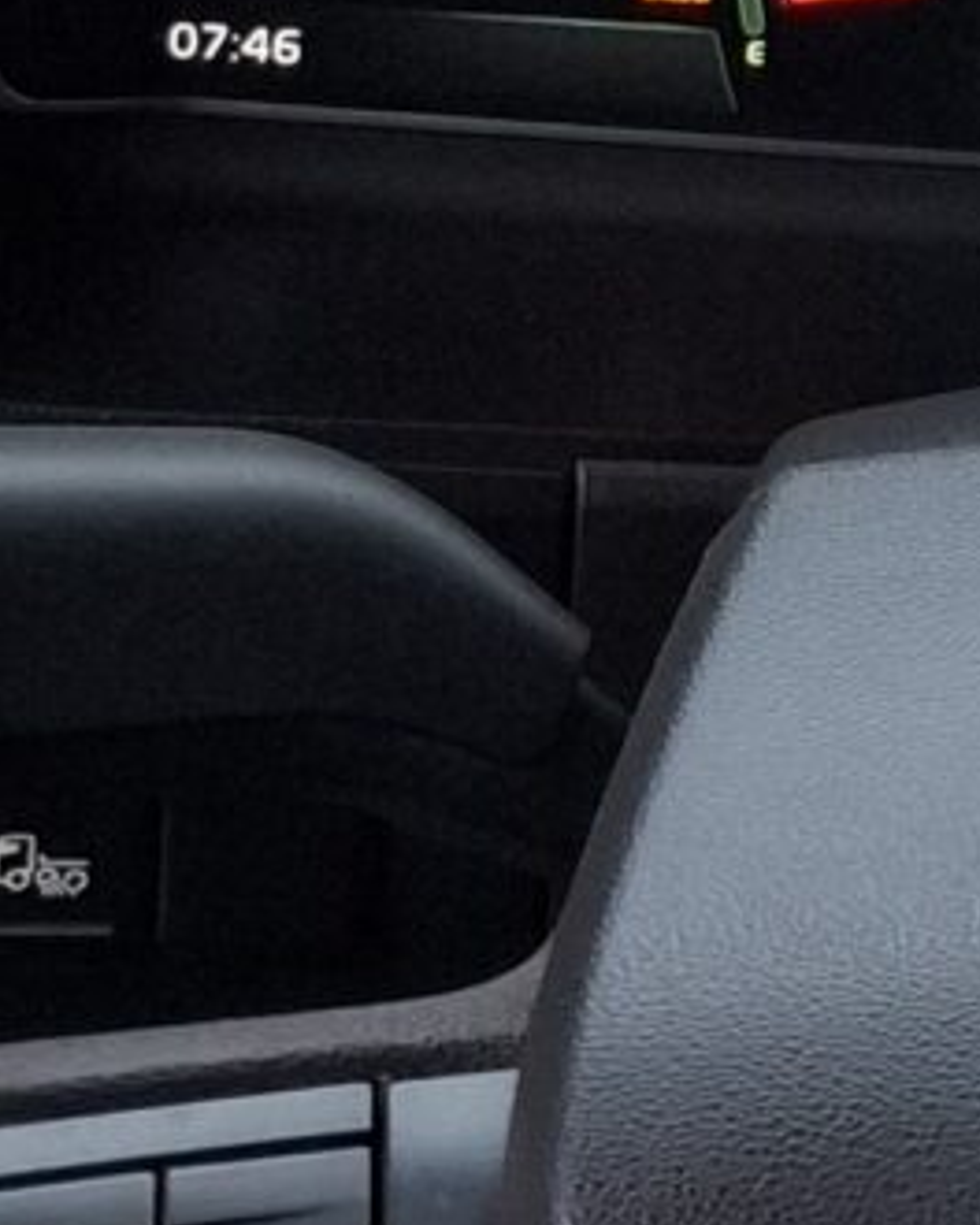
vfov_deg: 11.0
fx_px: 6308
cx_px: 2075
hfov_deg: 8.4
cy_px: 63
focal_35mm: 174
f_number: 1.8
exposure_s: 1/100
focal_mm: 5.54
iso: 125
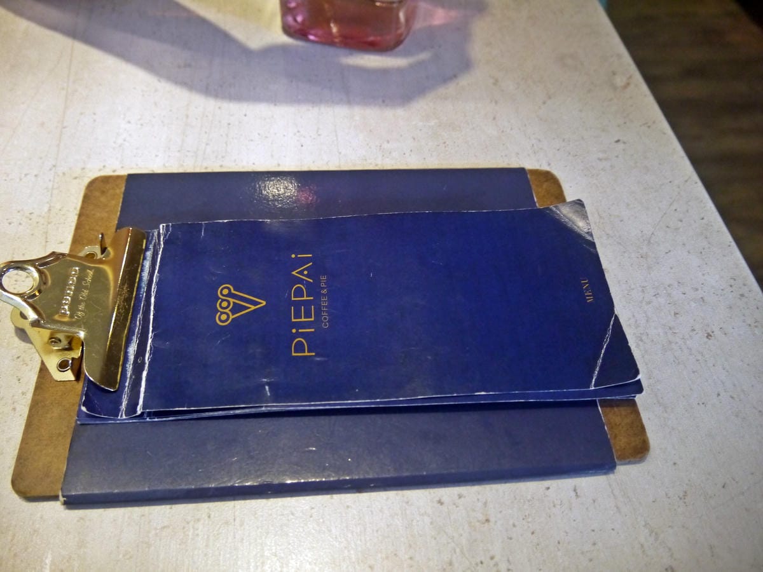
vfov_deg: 49.7
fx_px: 617
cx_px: 382
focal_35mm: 28
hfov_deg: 63.4
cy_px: 286
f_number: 3.5
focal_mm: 14
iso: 1000
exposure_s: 1/60
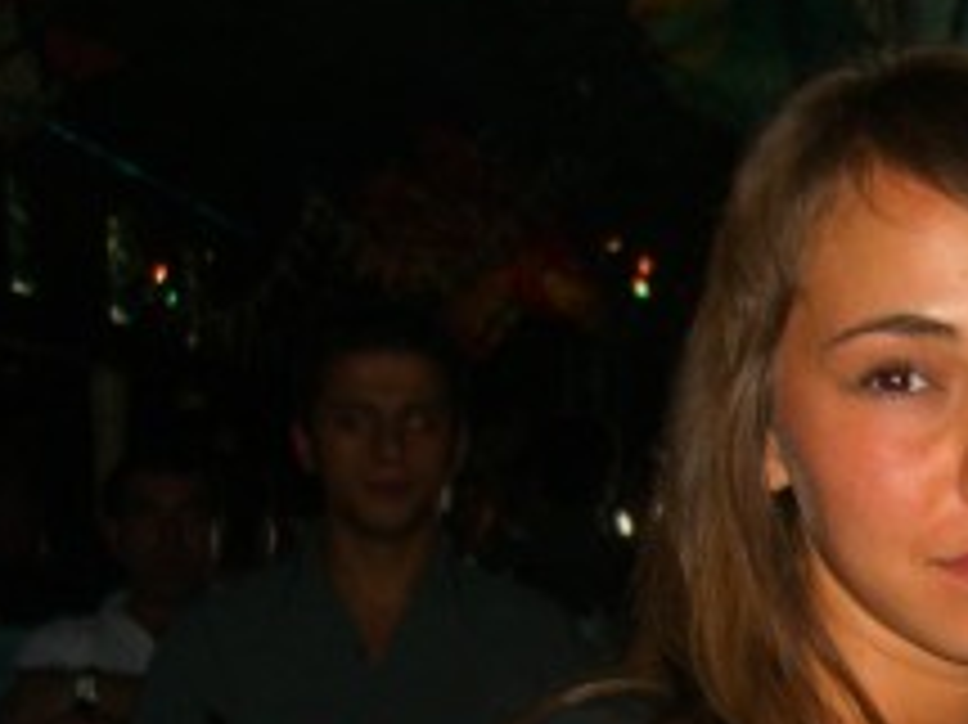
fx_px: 2963
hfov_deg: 17.6
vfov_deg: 13.6
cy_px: 845
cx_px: 1180
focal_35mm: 106
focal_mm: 7.9
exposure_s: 1/60
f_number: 2.8
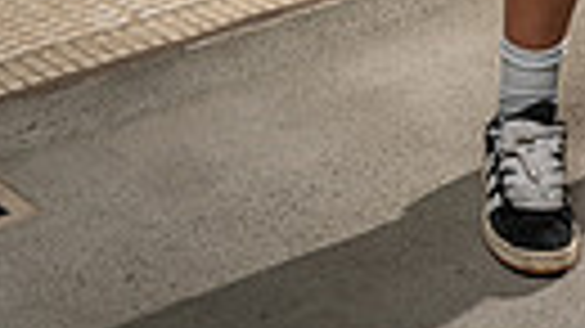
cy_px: -607
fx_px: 2248
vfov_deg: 7.5
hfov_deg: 14.4
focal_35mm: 145
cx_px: 670
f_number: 5.6
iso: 320
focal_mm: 40
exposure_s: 1/250
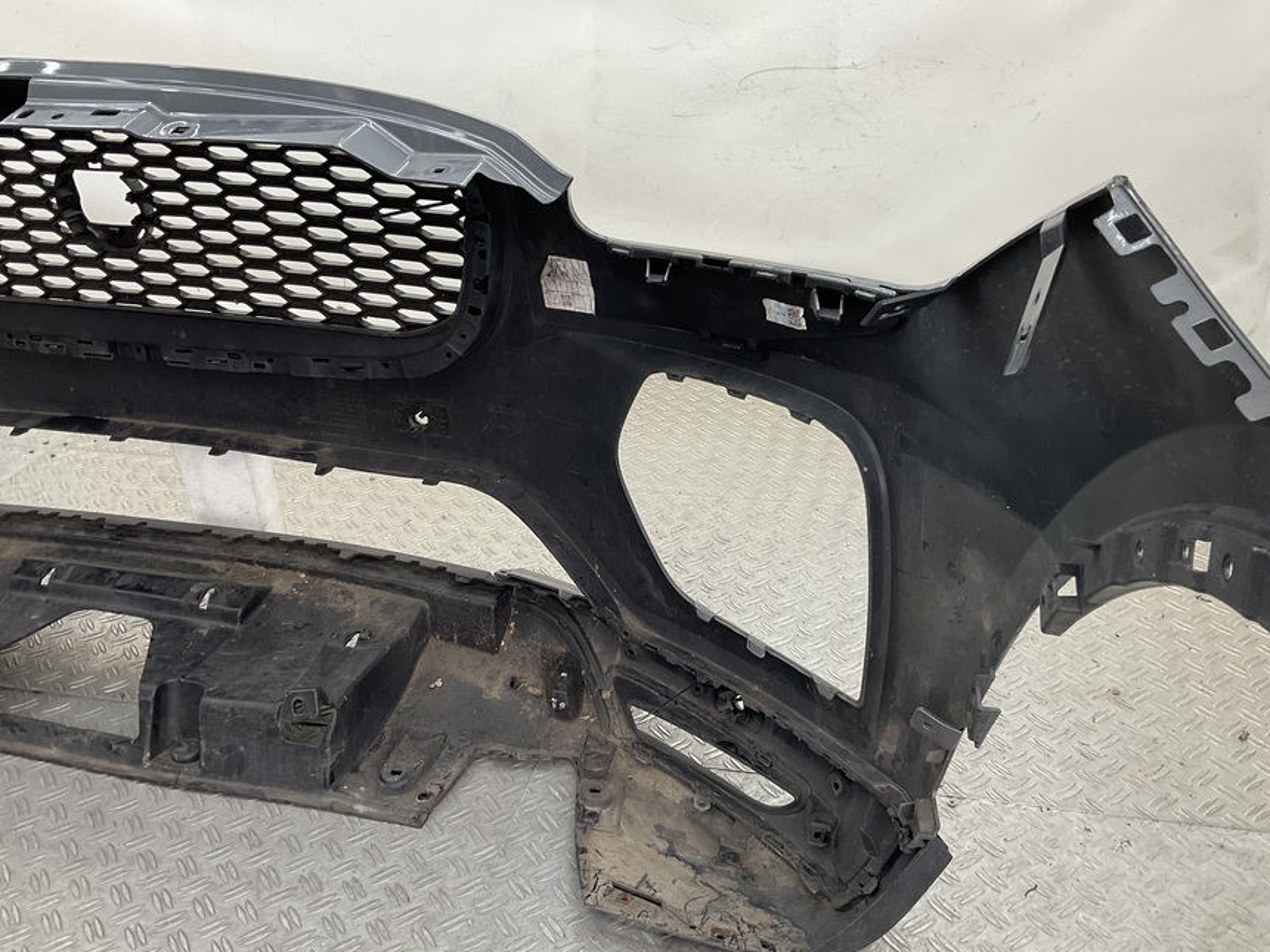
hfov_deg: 54.0
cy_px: 524
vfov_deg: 41.7
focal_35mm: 34
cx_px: 650
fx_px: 1247
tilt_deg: -29.2
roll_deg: +1.1
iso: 50
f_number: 1.8
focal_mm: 3
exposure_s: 1/120
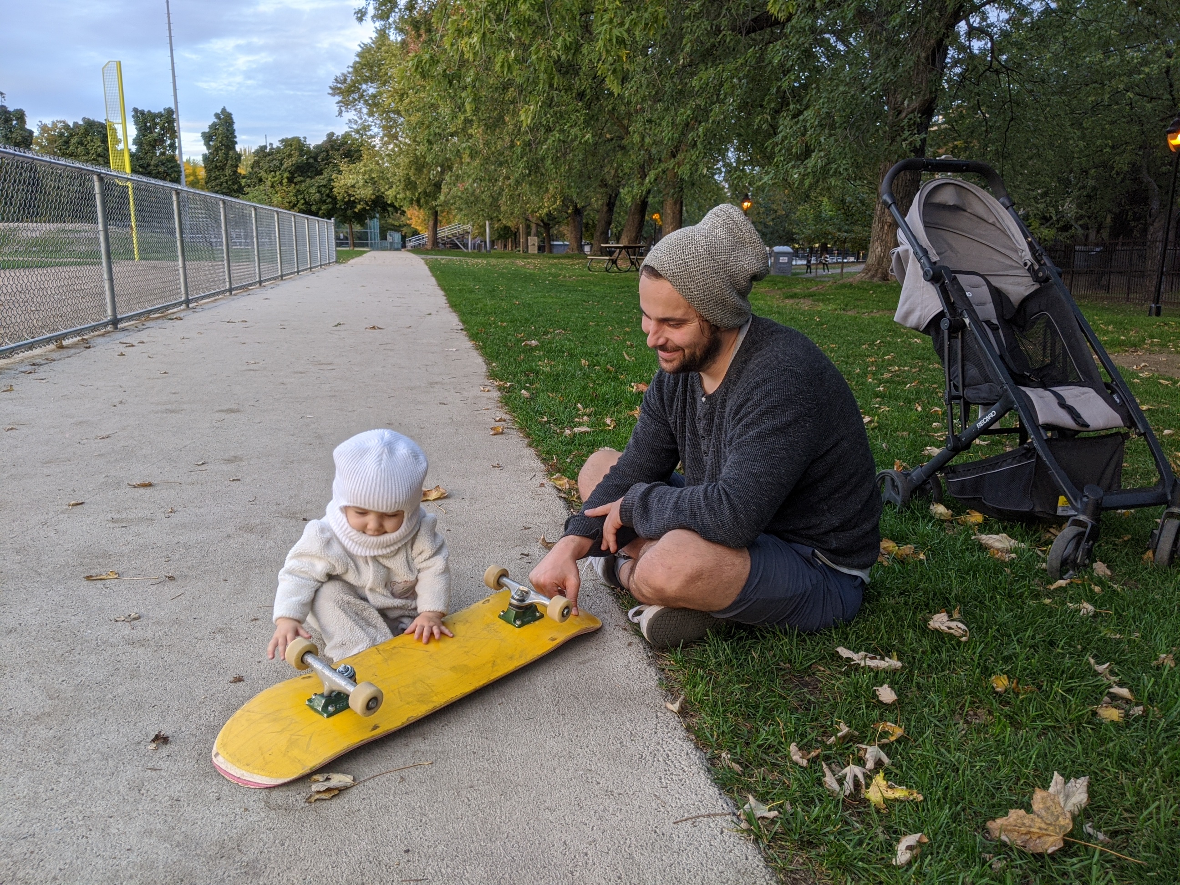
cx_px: 590
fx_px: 920
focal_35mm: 27
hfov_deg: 65.3
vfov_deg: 51.4
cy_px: 442
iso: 47
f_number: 1.8
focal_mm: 4.44
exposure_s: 1/119
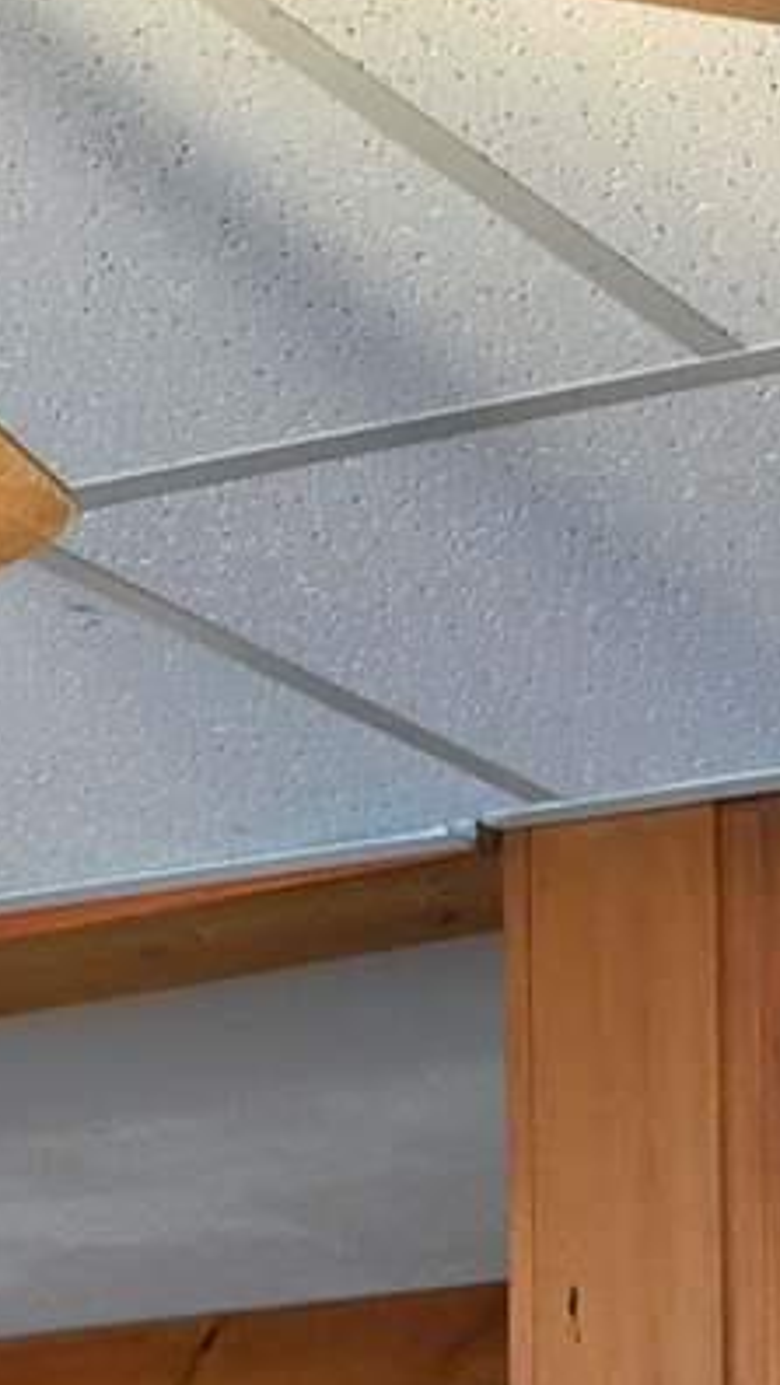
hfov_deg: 8.3
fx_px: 4776
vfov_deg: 13.9
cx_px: 2099
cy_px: 2798
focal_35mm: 130
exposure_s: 1/8
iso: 400
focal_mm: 16
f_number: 5.6
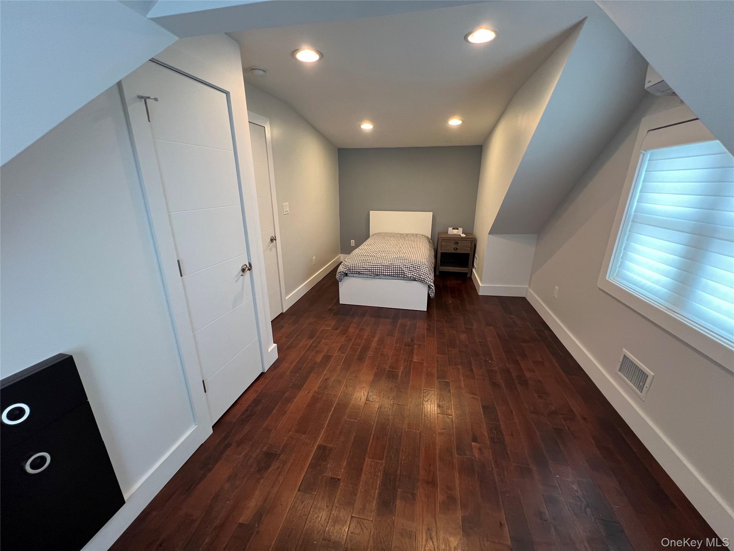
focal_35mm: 13
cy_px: 276
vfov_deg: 89.9
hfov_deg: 106.2
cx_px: 367
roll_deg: +1.2
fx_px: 276
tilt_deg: -15.8
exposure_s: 1/60
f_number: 1.8
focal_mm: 1.57
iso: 200
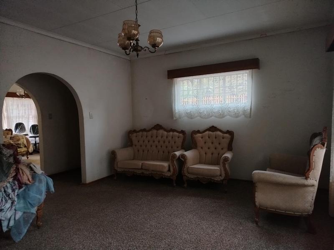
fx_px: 232
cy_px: 125
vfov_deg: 56.8
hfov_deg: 71.6
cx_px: 167
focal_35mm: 24
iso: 3297
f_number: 1.75
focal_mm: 5.25
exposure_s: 1/50
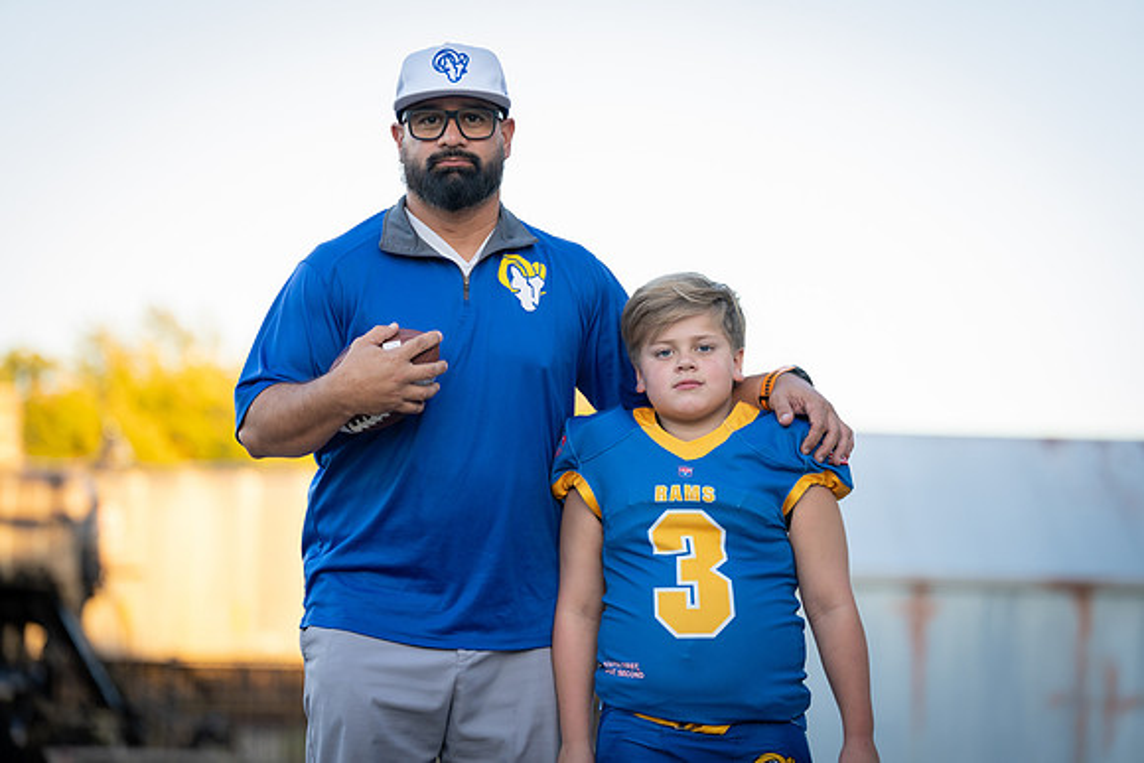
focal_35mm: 122
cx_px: 572
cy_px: 382
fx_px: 3878
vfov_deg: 11.2
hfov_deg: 16.8
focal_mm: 122
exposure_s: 1/320
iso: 250
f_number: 2.8
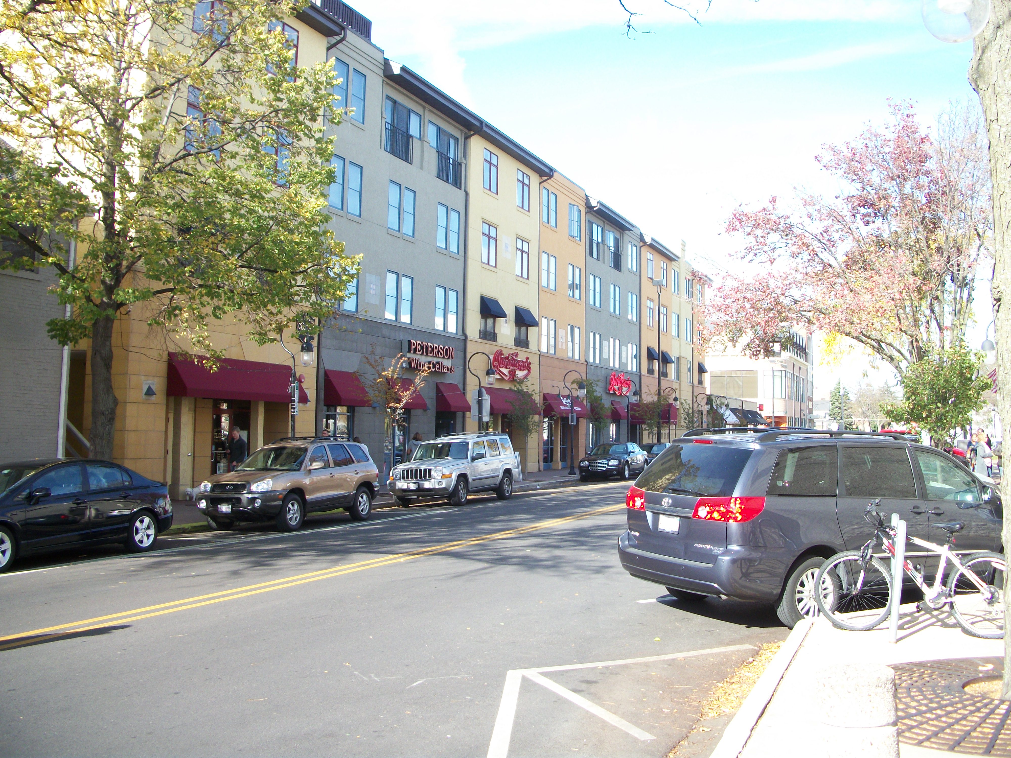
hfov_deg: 52.6
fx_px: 1022
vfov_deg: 40.7
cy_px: 379
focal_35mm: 35
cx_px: 506
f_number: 3.1
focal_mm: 6.3
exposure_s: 1/250
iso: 80
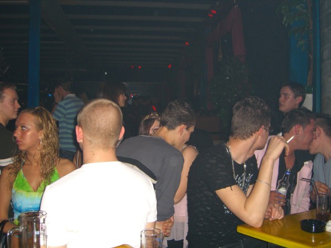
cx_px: 166
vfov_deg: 37.7
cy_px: 124
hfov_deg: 49.0
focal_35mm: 38
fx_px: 363
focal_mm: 7.9
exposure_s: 1/60
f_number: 2.8
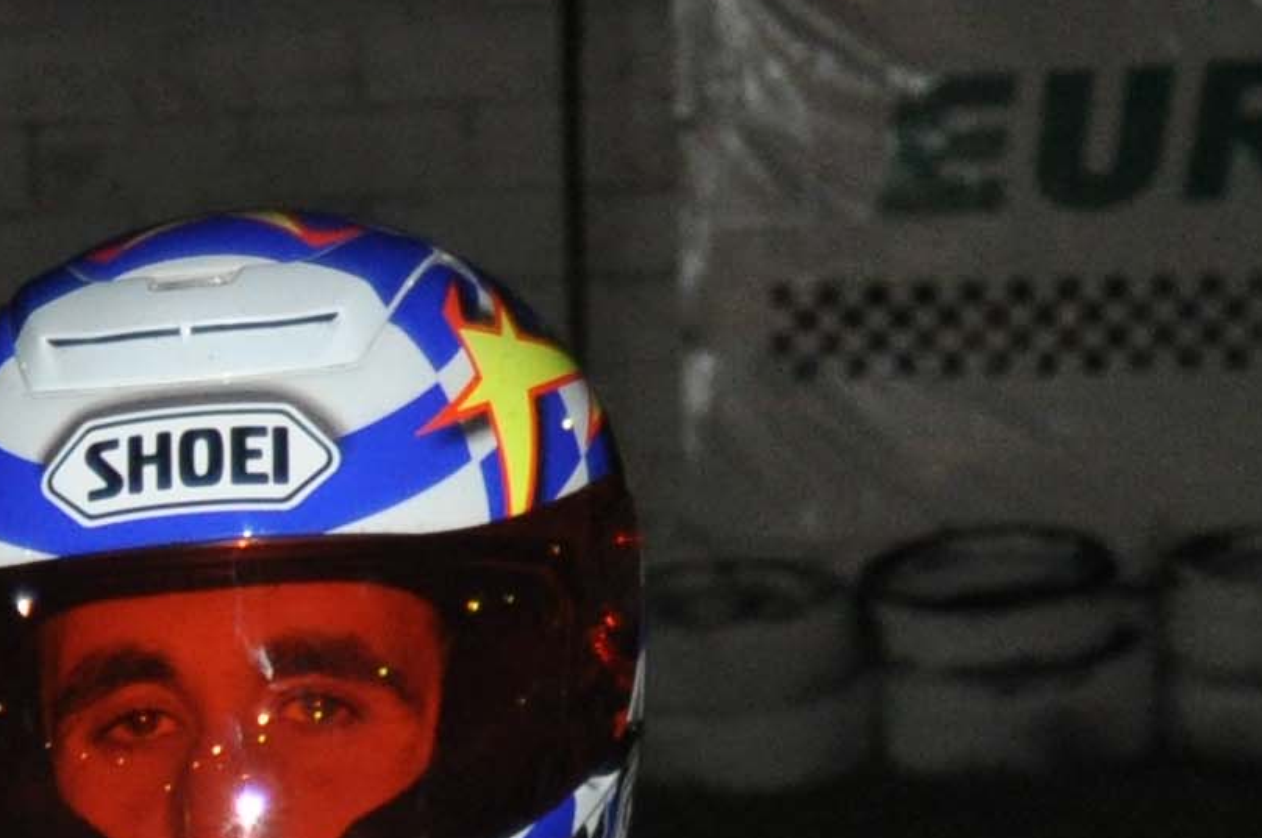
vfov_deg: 4.8
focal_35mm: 279
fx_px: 9758
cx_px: -567
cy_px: 2147
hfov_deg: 7.3
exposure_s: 1/60
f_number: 4.5
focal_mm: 35
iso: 800
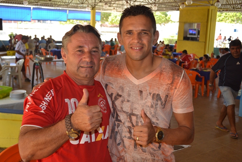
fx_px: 262
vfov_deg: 34.2
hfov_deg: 49.5
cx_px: 121
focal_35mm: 39
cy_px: 81
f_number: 4.2
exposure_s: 1/125
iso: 250
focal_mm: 26
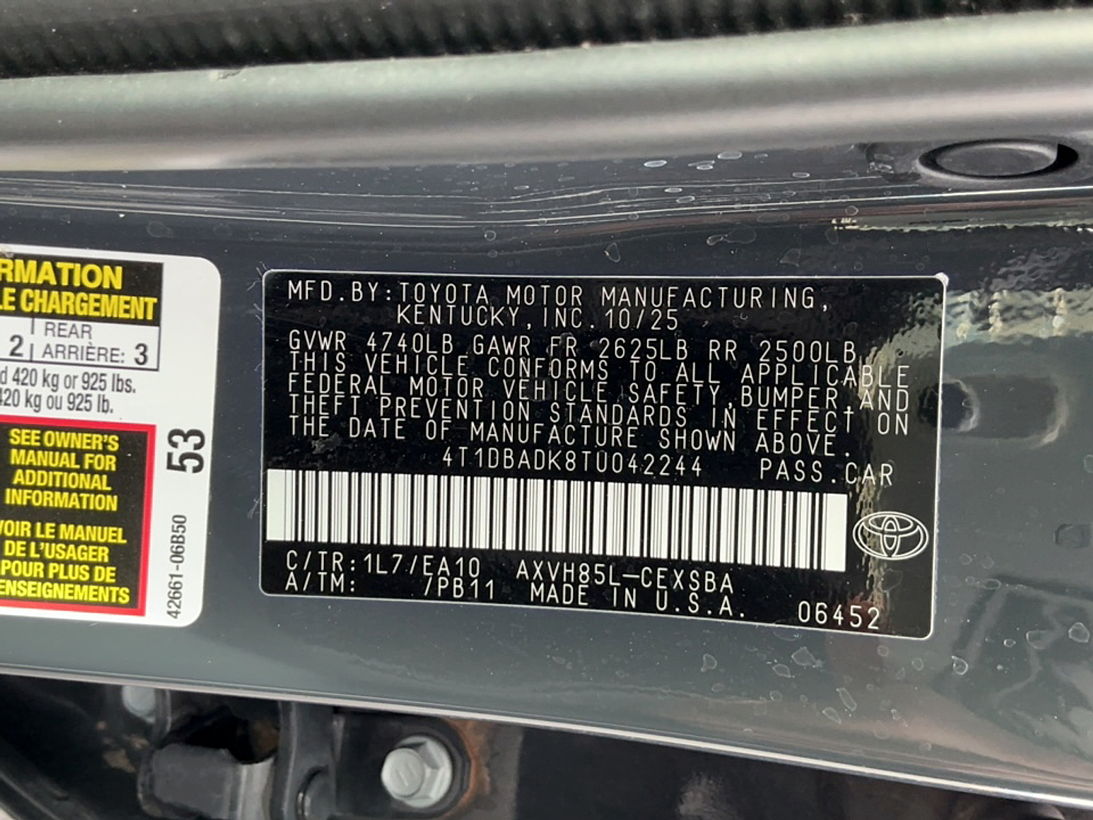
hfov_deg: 60.0
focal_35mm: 30
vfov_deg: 46.8
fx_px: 947
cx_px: 546
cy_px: 410
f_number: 1.8
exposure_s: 1/60
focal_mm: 3
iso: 50
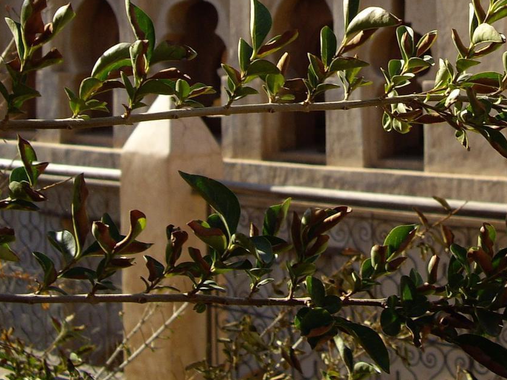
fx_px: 1274
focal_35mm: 87
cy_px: -54
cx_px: 422
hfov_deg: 22.1
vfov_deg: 16.4
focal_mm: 7.9
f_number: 8
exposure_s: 1/80
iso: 64
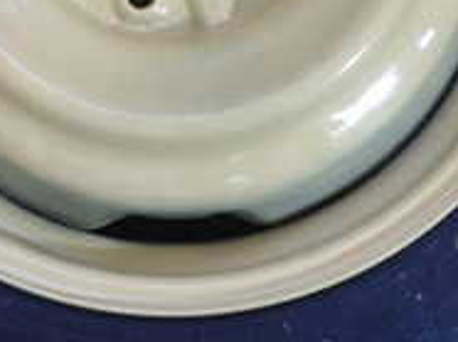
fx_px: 1282
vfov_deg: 14.9
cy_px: -25
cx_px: 175
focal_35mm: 97
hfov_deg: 20.2
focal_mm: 5.5
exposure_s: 1/125
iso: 640
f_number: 2.3
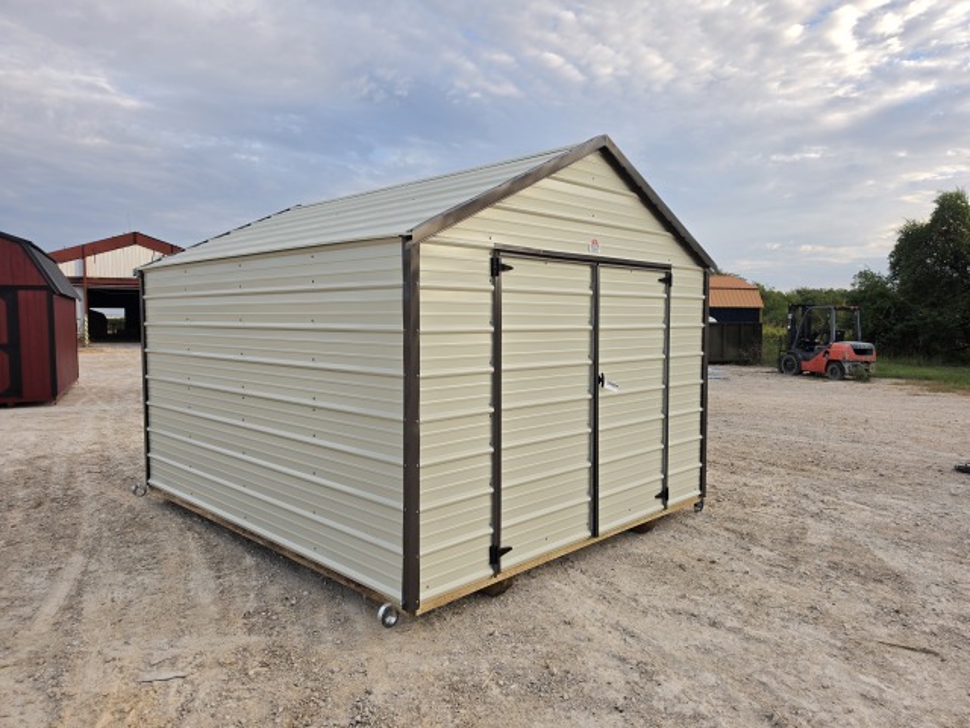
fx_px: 644
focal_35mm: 23
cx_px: 485
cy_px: 364
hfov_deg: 73.9
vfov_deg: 58.9
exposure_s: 1/194
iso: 10
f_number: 1.4
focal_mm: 6.5
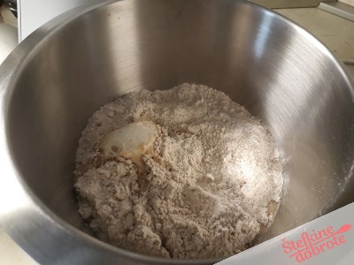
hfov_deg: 65.3
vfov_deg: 51.4
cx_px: 177
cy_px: 132
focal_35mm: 27
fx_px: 276
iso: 200
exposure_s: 1/25
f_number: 1.9
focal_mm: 3.6
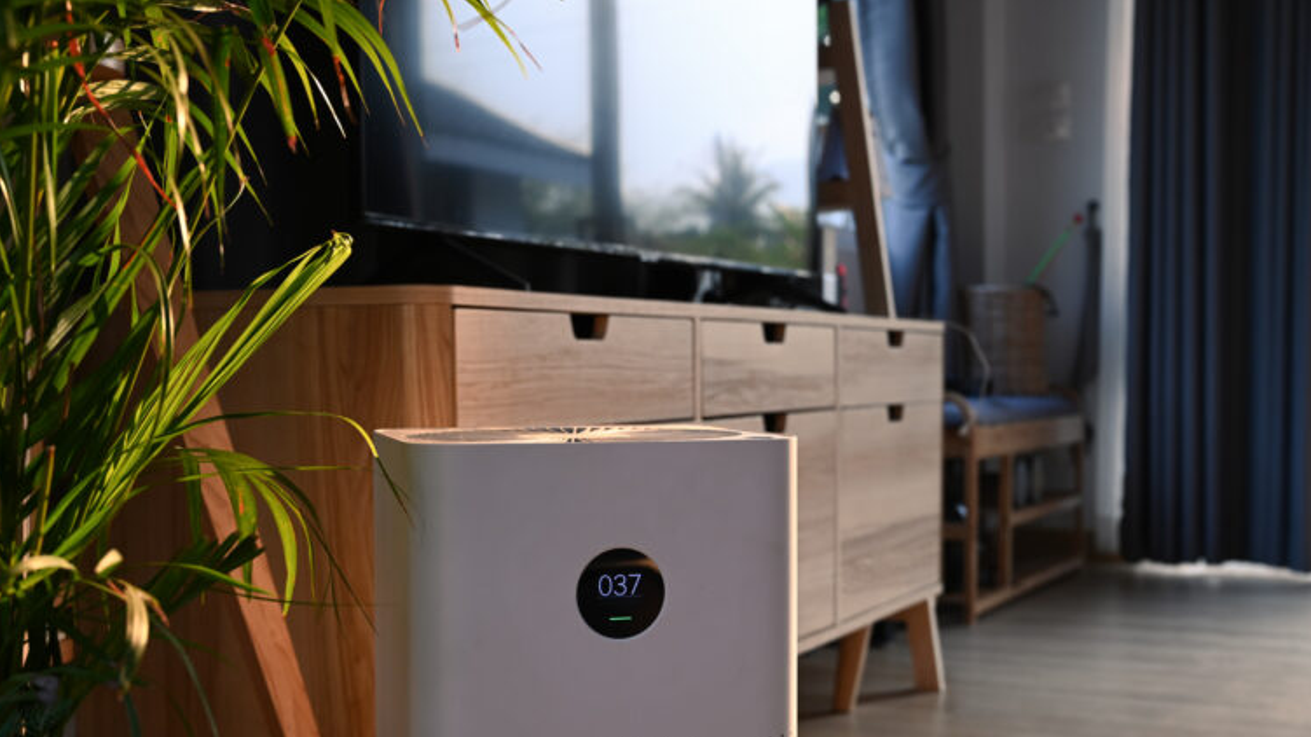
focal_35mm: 45
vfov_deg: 26.5
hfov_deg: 45.5
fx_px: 1564
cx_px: 644
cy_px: 402
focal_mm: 42
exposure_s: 1/40
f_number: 5.6
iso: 400
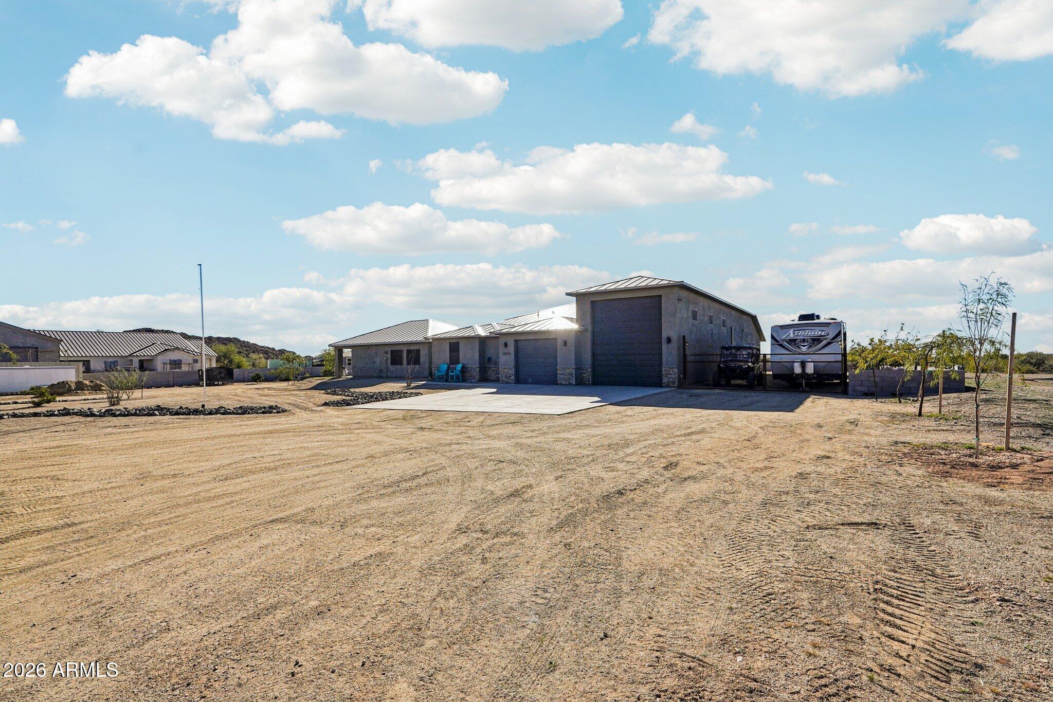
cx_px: 526
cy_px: 351
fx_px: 483
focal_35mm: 16
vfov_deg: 72.0
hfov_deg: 95.0
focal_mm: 16.5
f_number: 10
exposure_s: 1/1600
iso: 400
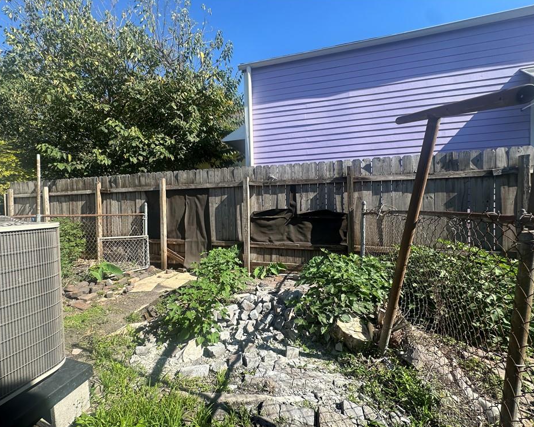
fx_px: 237
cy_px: 214
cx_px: 248
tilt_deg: -1.7
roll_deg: +1.2
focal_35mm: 15
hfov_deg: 96.7
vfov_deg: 84.0
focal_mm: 2.22
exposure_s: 1/955
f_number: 2.2
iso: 40
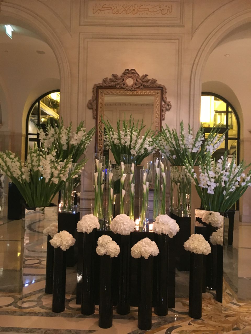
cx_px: 126
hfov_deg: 48.2
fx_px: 280
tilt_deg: +0.3
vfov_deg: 61.7
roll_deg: -2.4
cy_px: 167
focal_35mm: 29
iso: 500
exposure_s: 1/17
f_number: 2.2
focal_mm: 4.15
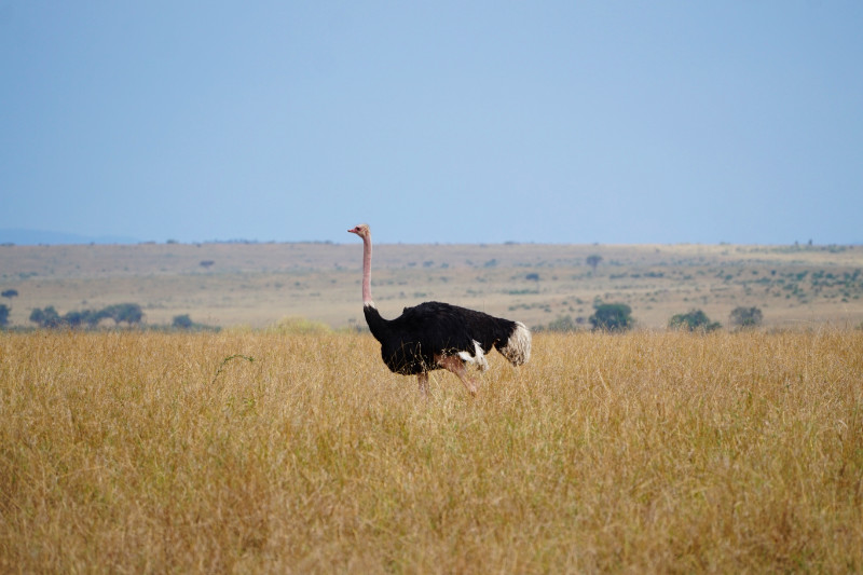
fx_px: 7729
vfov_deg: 4.3
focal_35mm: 322
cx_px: 432
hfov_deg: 6.4
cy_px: 288
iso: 100
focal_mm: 215
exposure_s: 1/400
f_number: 5.6
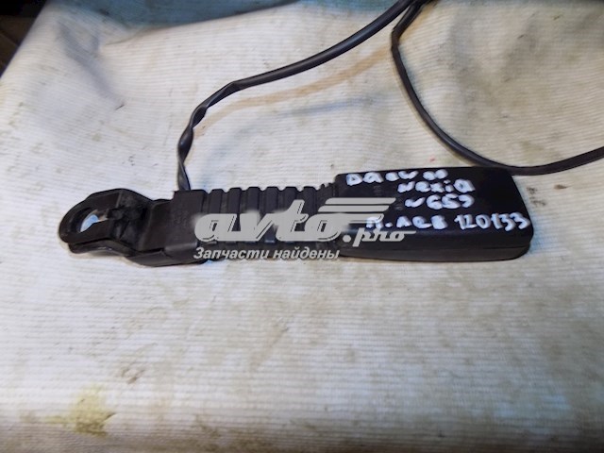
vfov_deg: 58.9
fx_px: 401
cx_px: 302
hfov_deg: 73.9
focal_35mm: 23
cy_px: 226
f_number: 3.1
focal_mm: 4
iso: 200
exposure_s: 1/30
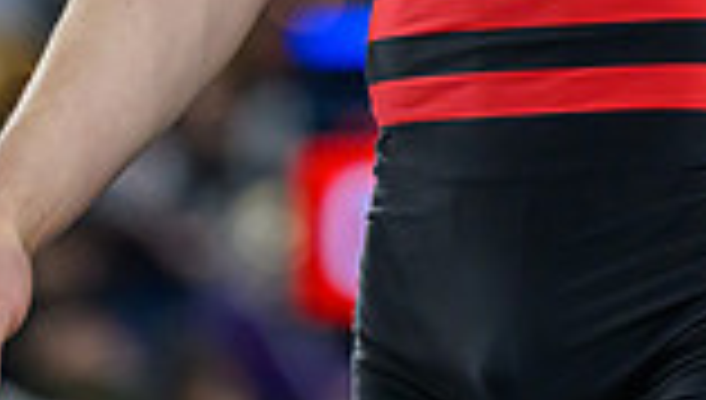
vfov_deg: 1.5
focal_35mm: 815
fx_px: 15286
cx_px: 608
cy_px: -621
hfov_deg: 2.6
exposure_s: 1/800
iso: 2200
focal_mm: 170
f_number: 2.8
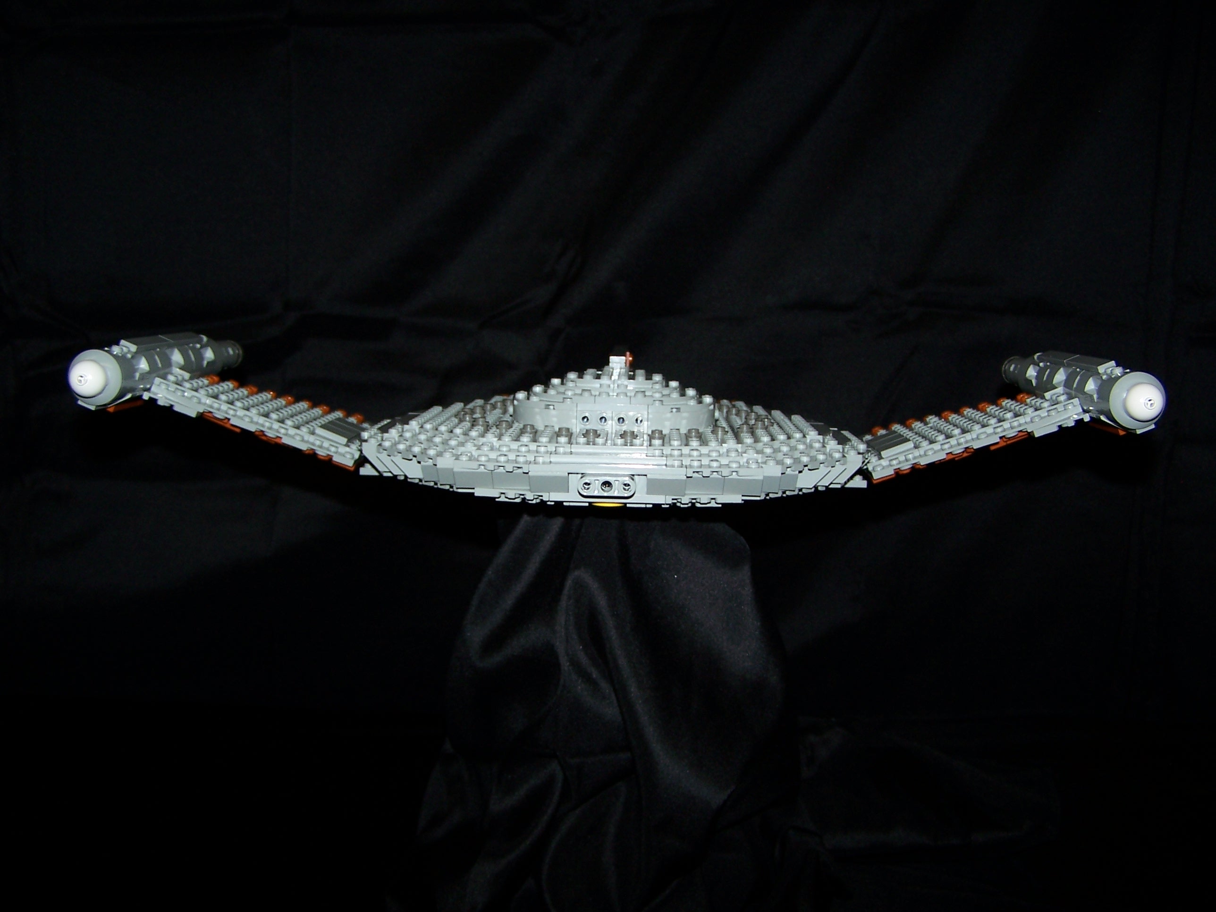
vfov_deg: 37.7
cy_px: 456
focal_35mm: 38
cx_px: 608
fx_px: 1335
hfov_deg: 49.0
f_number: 2.8
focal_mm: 6.3
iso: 80
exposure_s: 1/60
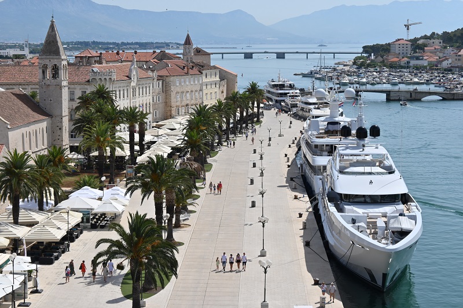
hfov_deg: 27.0
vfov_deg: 18.2
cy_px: 154
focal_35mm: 75
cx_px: 232
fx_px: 964
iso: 100
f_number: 6.3
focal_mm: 50
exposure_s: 1/1000
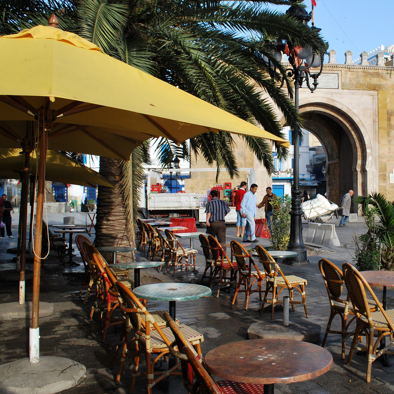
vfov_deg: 43.8
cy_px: 181
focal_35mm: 38
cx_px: 284
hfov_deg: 42.8
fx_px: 489
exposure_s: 1/160
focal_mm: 18
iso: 200
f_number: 10
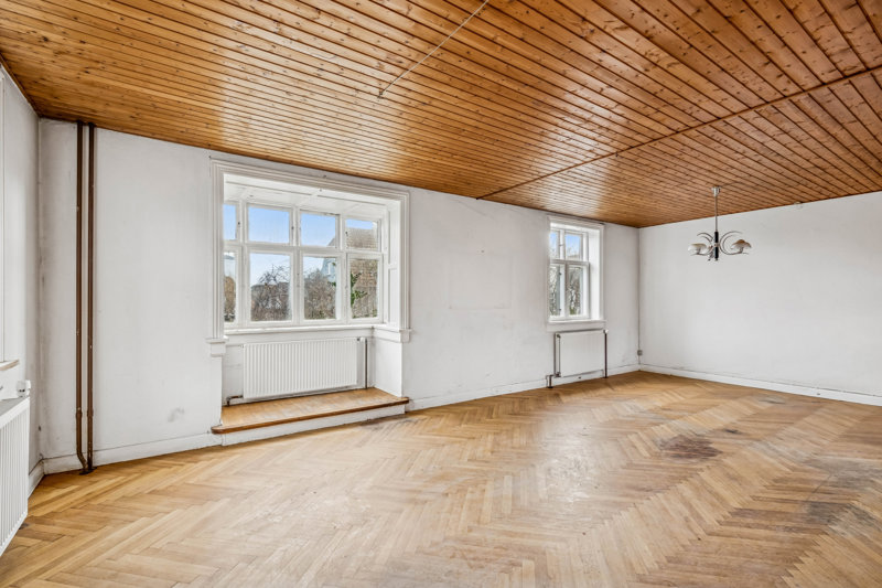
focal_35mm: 16
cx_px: 441
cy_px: 294
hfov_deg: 96.7
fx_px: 392
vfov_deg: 73.7
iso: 200
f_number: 9
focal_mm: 16
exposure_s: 1/25
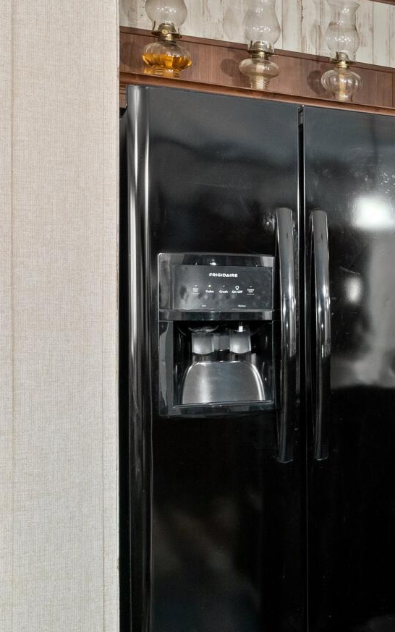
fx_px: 977
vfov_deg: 35.9
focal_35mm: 57
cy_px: 314
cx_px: 949
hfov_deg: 14.6
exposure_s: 1
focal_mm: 16.2
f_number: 8
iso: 1000
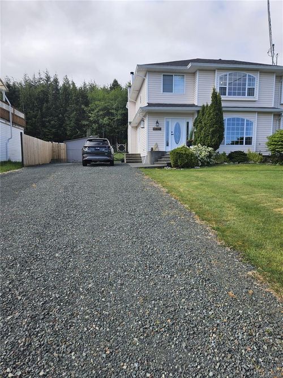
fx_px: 251
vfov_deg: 73.9
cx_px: 142
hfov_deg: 58.9
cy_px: 189
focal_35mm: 23
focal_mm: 5.4
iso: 25
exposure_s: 1/1050
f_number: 1.8
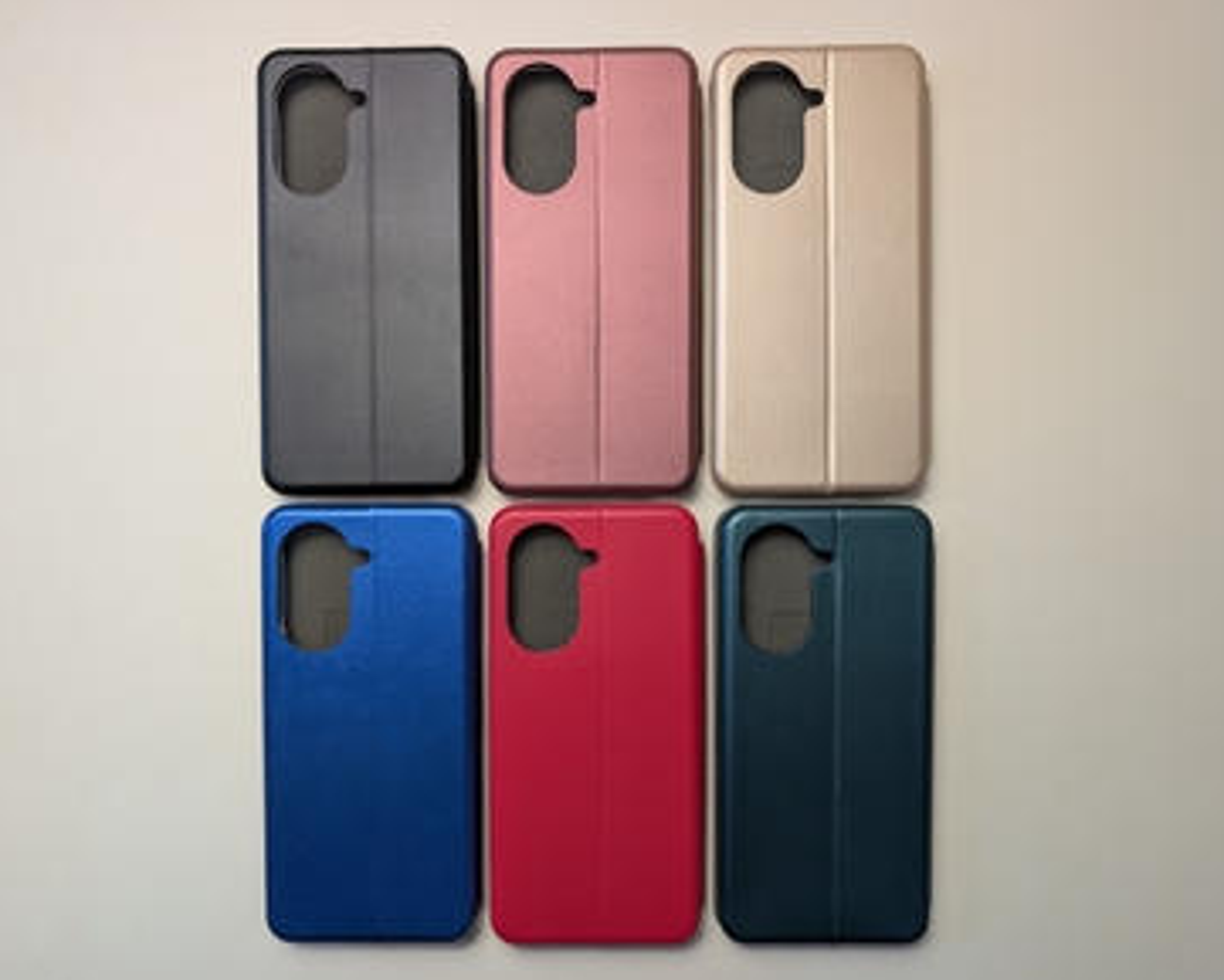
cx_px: 587
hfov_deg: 66.0
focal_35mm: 26
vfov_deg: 54.9
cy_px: 504
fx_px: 942
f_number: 1.68
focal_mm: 6.9
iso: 28
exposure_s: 1/26
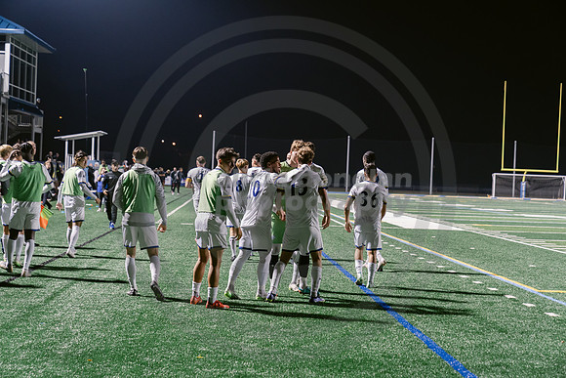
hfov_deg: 28.8
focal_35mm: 70
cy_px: 189
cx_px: 283
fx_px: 1101
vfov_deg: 19.5
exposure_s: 1/125
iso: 2500
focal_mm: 70
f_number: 3.5
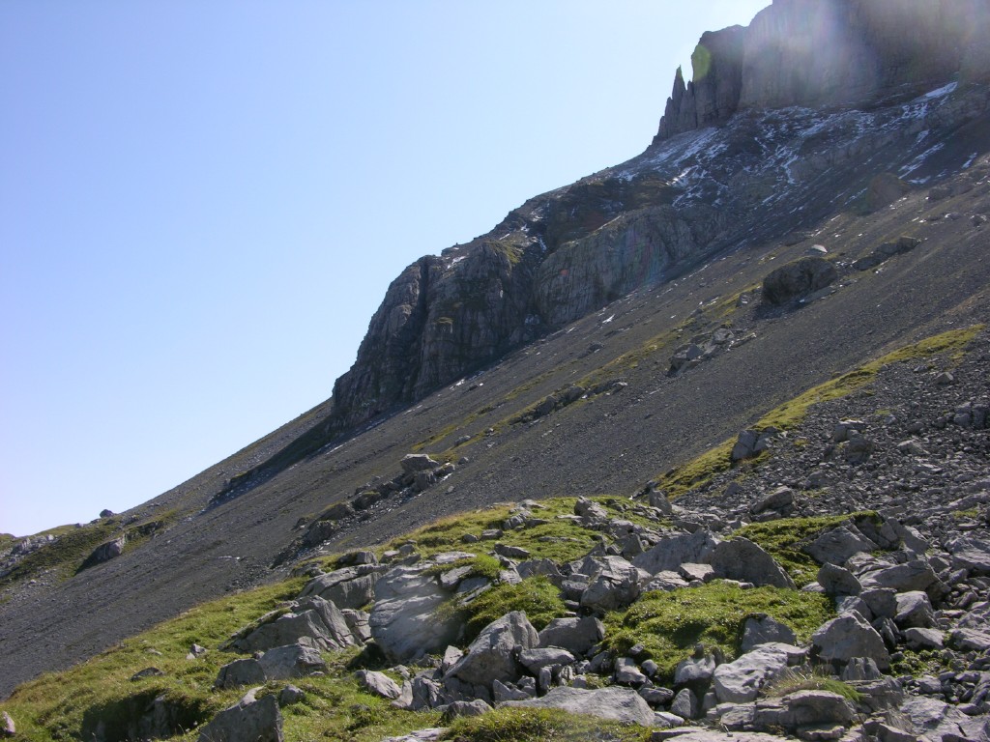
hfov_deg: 52.6
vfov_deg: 40.7
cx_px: 495
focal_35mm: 35
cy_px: 371
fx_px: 1001
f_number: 6.3
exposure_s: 1/184
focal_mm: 8.9
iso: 50
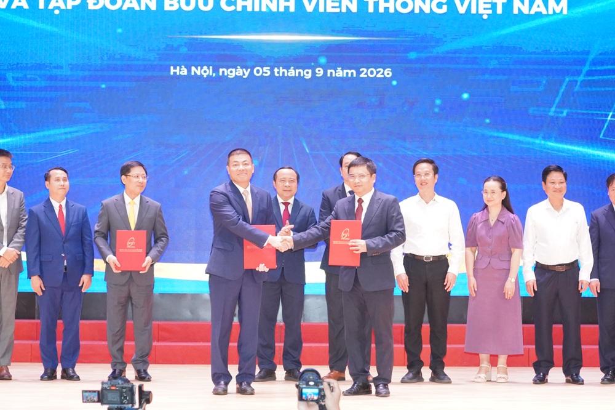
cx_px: 308
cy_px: 205
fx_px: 1793
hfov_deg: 19.5
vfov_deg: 13.0
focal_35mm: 105
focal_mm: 70
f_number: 5
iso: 5000
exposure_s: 1/160
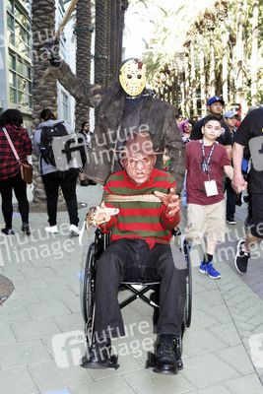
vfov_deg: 53.1
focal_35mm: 36
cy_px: 197
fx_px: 394
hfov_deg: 36.9
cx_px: 132
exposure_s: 1/200
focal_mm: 24
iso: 1250
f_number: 6.3
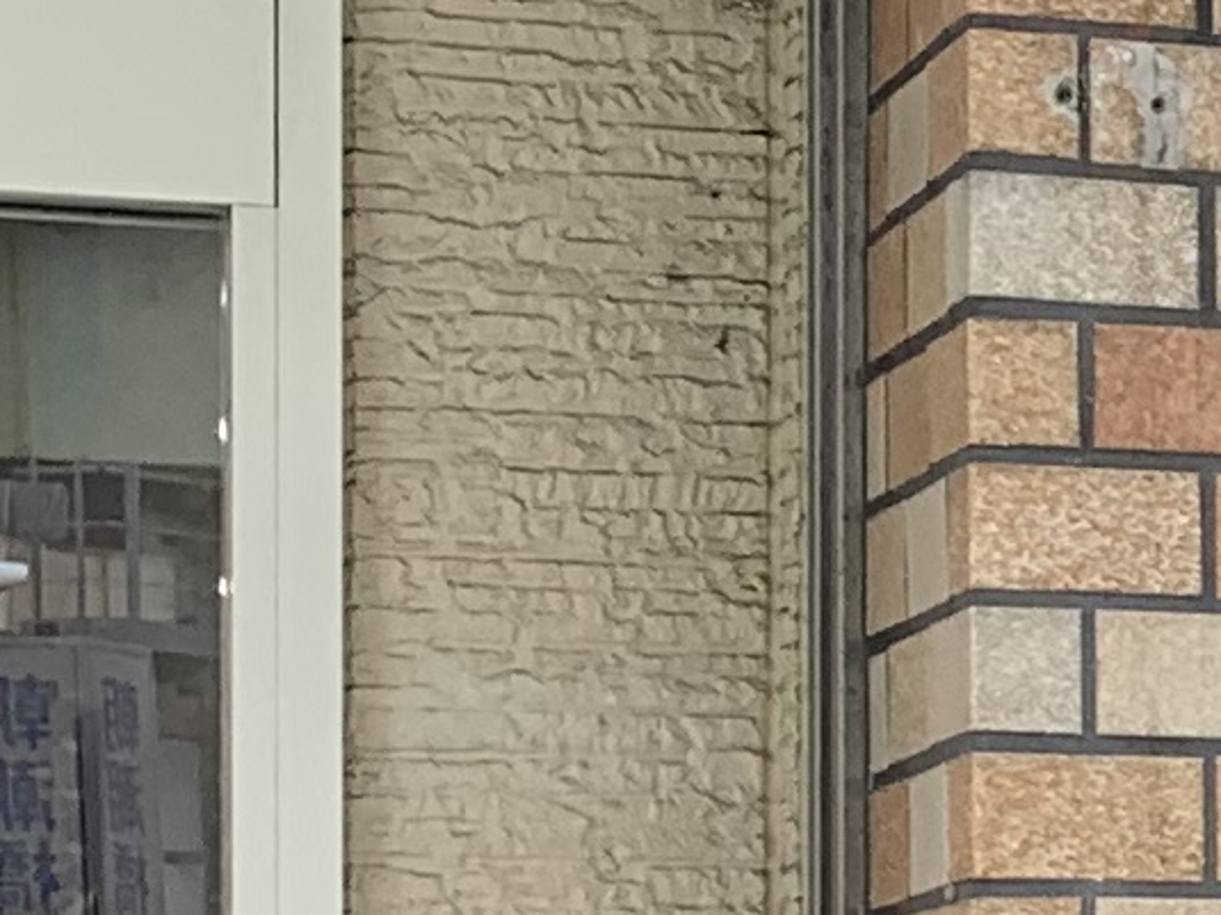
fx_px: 6912
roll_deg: +1.4
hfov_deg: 8.6
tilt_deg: +1.0
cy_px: 1075
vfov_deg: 7.5
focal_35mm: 196
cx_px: 3460
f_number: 1.8
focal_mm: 4.25
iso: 25
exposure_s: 1/450
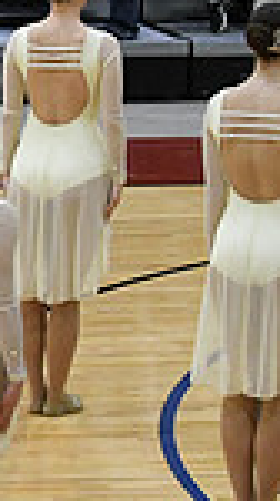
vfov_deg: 5.1
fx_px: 5642
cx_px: -553
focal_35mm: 426
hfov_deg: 2.8
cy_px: 266
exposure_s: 1/500
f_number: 4
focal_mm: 70
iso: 5000
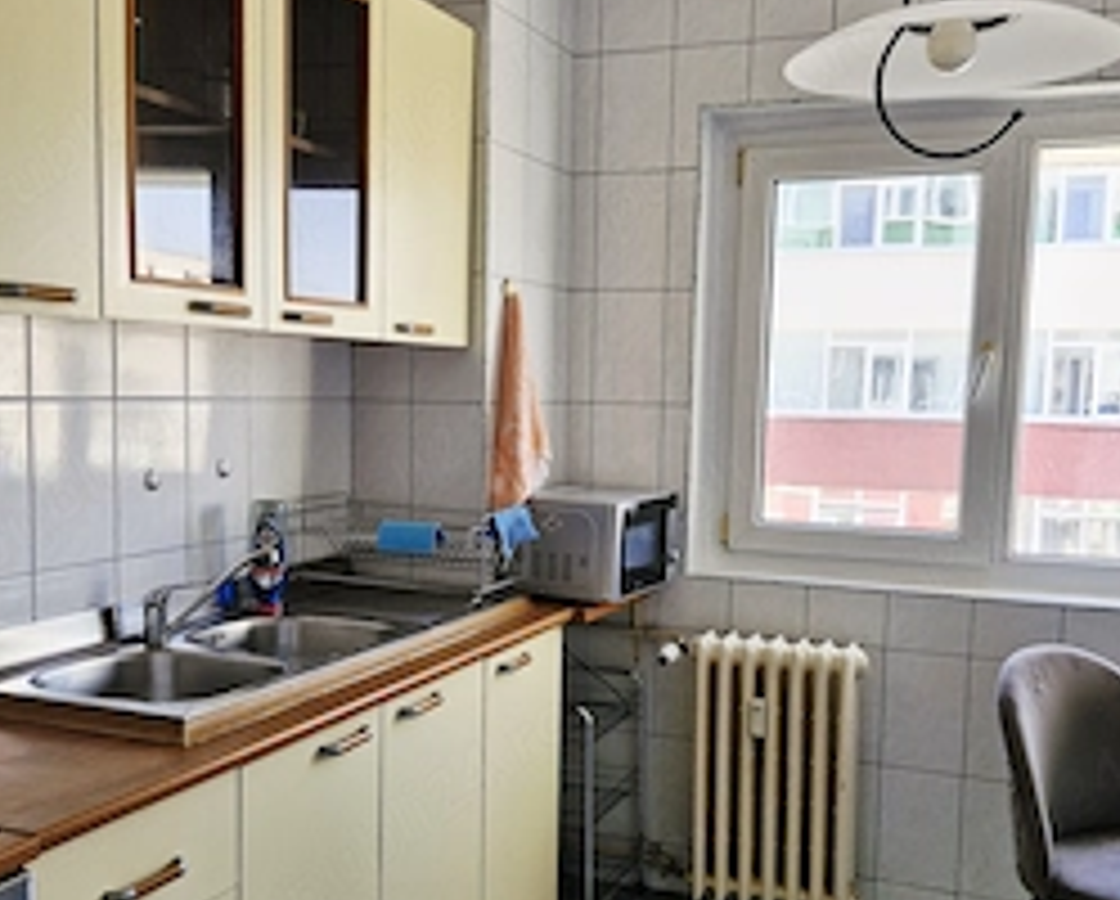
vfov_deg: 41.1
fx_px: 1195
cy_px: 540
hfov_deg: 50.2
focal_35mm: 36
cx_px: 585
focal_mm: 5.54
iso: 64
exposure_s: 1/182
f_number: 1.8
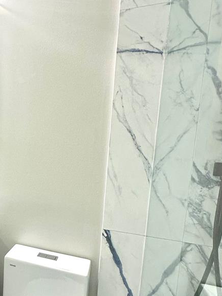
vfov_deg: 61.5
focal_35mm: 29
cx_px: 1
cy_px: 166
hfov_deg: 41.9
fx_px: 248
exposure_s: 1/120
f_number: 2.2
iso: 160
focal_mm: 2.22
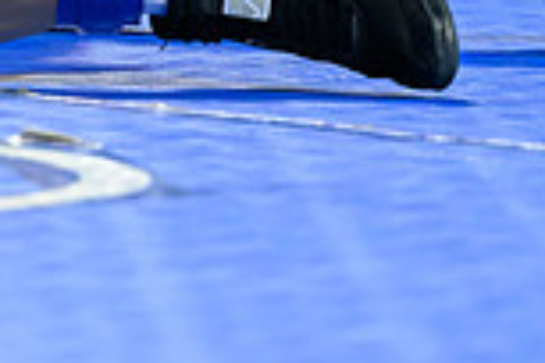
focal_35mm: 840
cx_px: -376
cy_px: -291
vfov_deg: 1.6
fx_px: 12716
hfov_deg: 2.4
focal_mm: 155
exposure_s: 1/800
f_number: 2.8
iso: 2500
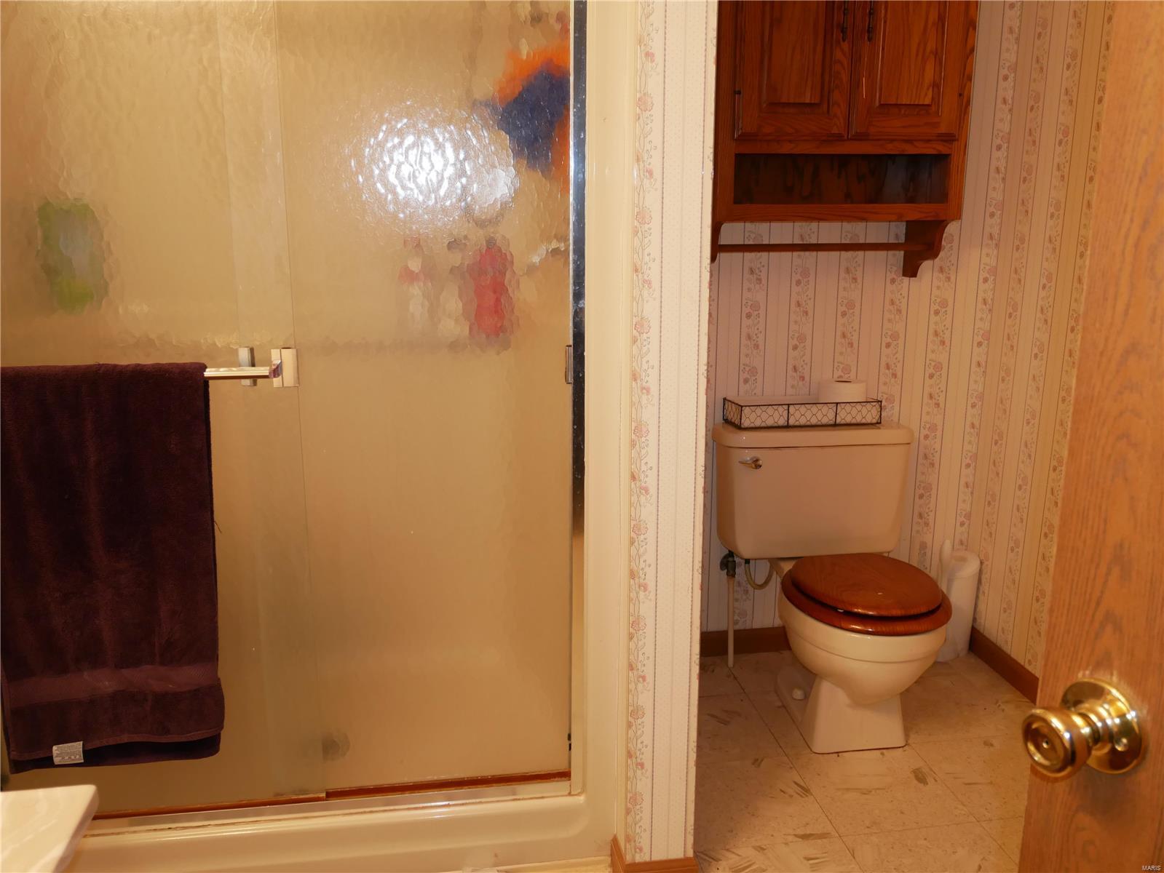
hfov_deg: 60.0
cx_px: 582
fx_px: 1009
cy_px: 436
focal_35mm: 30
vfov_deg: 46.8
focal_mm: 15
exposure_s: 1/60
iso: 800
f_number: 3.8
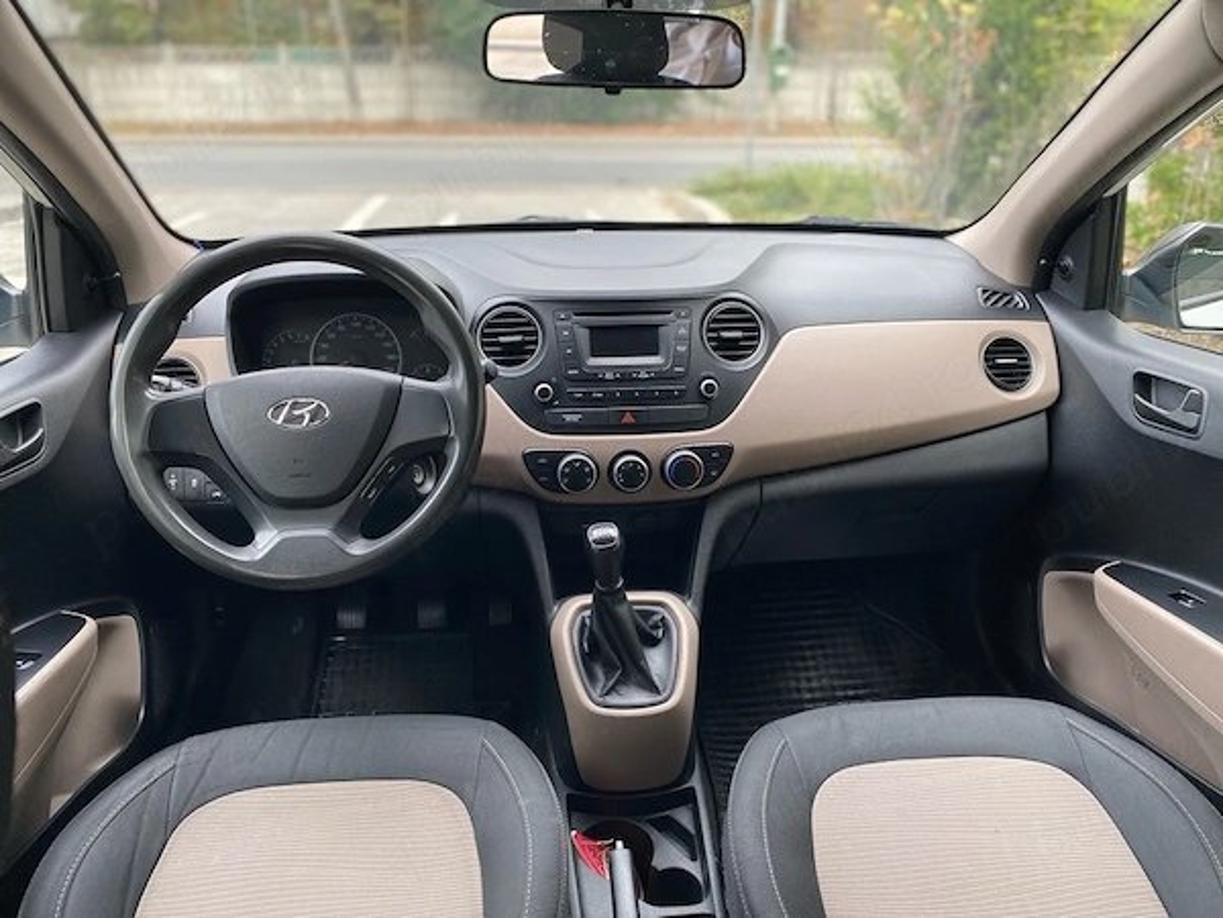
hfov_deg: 67.3
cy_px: 459
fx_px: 919
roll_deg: -0.5
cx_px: 612
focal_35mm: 26
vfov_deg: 53.1
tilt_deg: -23.0
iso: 40
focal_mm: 4.25
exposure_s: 1/122
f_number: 1.8
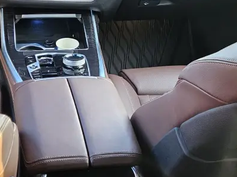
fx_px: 568
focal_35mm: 83
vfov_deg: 17.5
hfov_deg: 23.6
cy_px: 15
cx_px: 125
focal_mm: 5.4
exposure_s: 1/100
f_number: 1.8
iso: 160
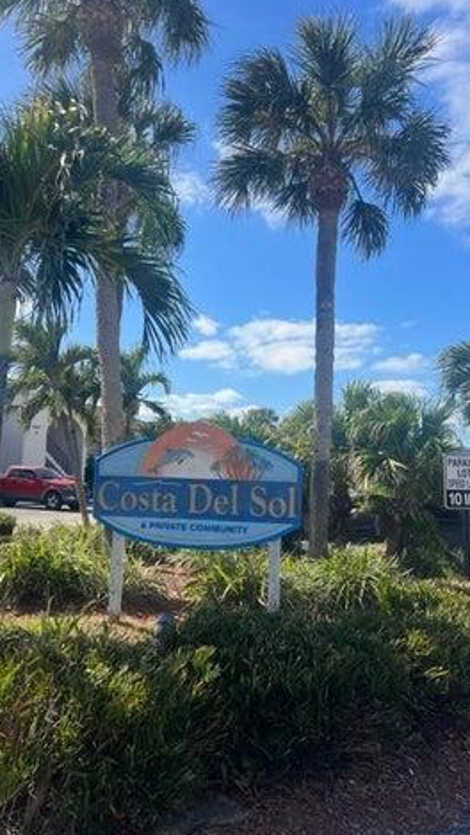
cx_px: 201
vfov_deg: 66.1
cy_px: 415
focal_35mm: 29
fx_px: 642
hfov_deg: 40.1
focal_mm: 5.7
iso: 50
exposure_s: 1/3356
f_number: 1.5
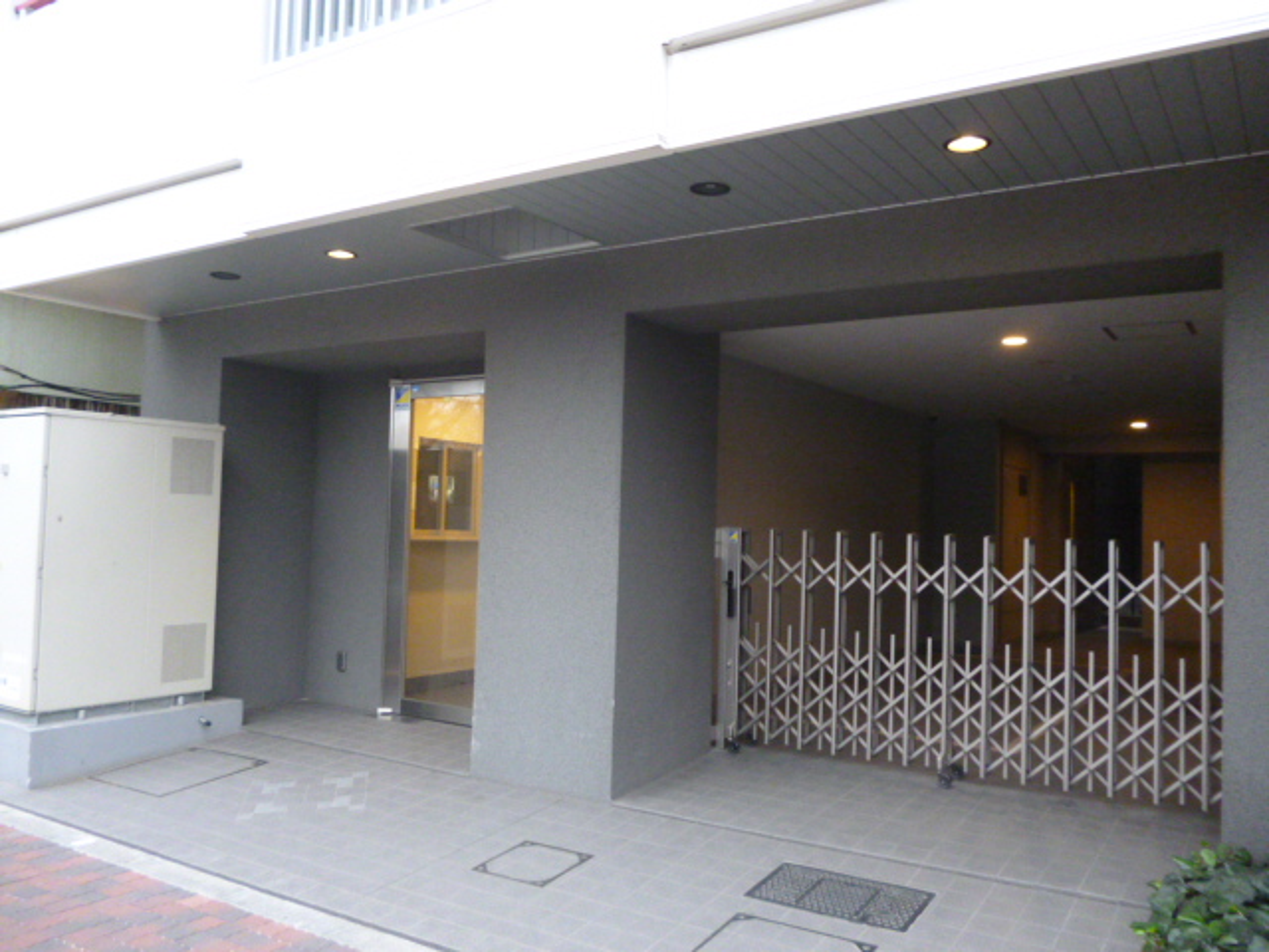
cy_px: 476
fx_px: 1026
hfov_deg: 63.4
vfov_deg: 49.7
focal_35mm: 28
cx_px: 634
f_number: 3.1
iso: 800
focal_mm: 5
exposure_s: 1/50
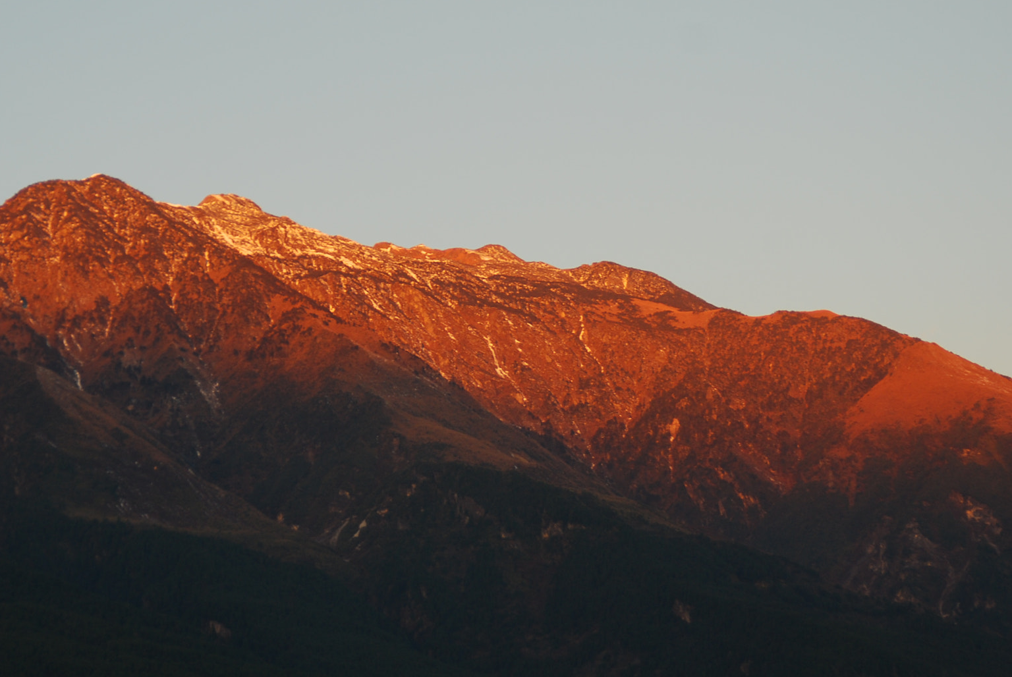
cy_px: 337
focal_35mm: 140
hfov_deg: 14.6
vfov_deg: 9.8
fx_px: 3940
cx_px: 454
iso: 125
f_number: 4.5
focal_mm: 70
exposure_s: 1/60
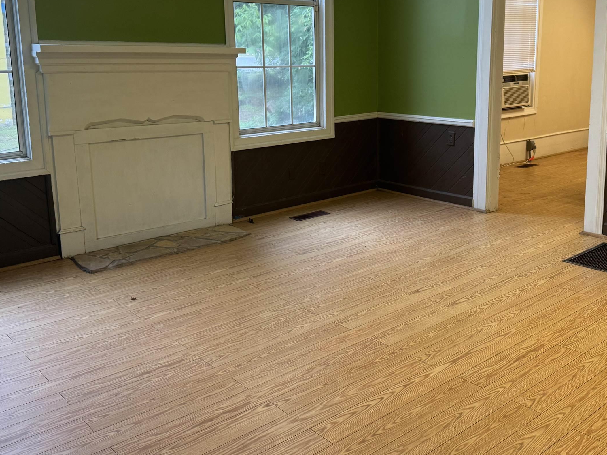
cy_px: 162
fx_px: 614
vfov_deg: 40.3
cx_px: 339
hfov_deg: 52.5
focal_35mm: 35
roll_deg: +0.8
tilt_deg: -10.3
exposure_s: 1/60
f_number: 1.78
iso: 160
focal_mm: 6.76
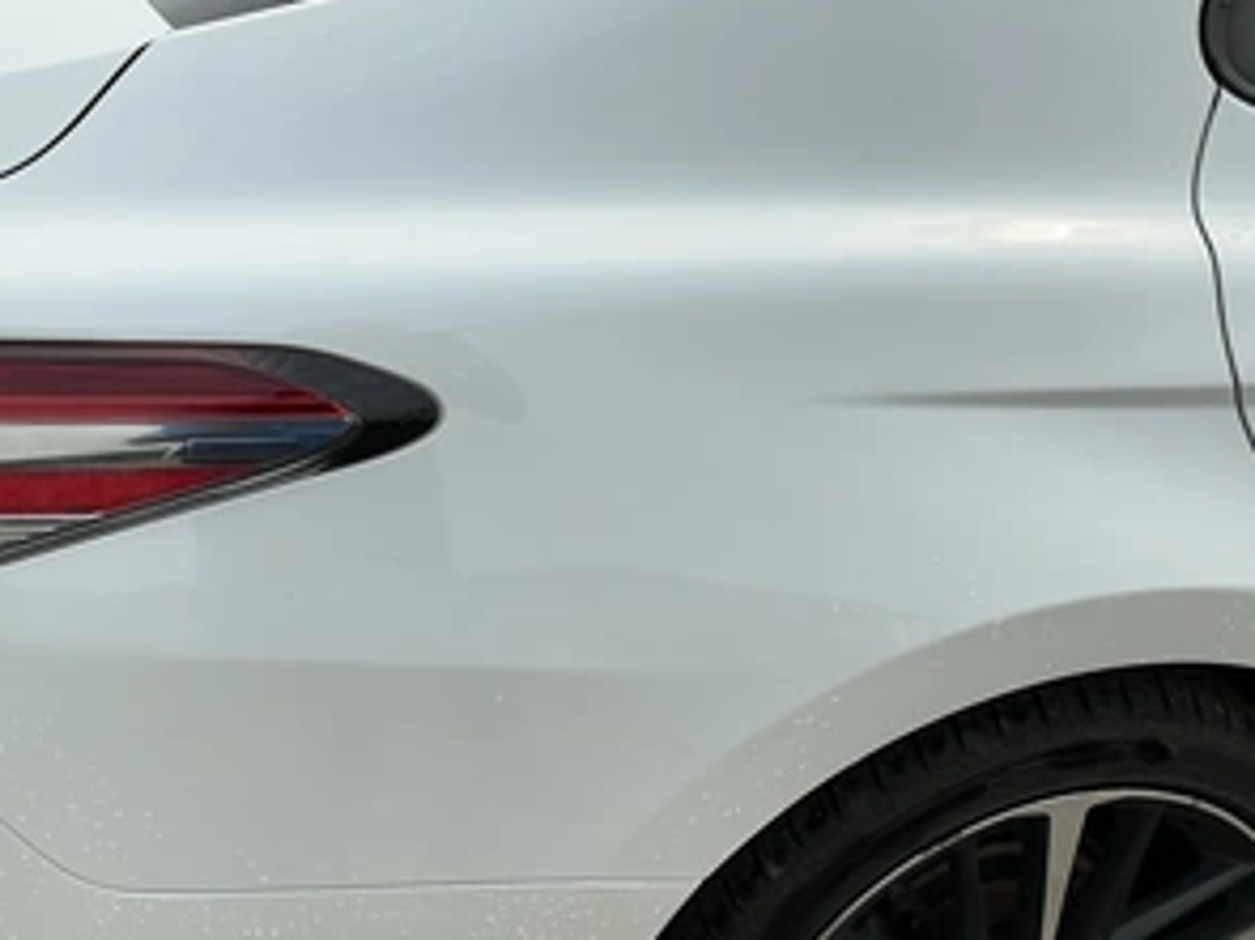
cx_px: 774
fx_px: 1377
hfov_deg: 48.6
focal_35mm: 38
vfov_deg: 37.4
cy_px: 595
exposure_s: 1/2320
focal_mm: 3
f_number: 1.8
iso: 25
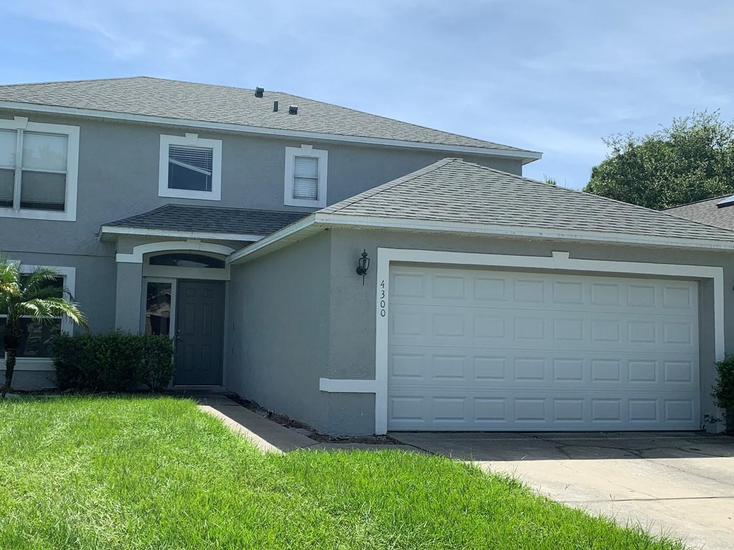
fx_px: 785
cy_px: 281
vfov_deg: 38.7
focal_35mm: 37
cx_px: 278
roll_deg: -2.2
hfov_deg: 49.7
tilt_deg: +6.2
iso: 25
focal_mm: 4.25
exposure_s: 1/2545
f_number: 1.8
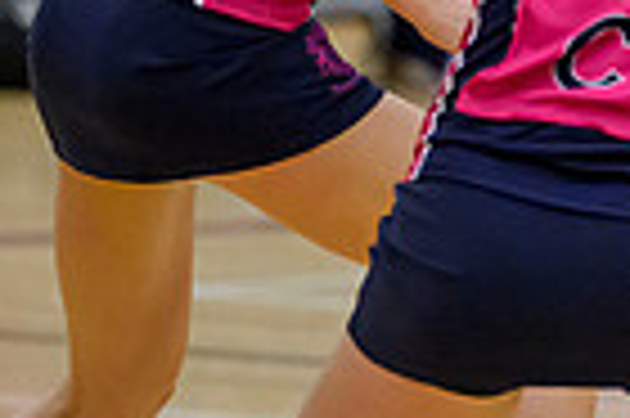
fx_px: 14473
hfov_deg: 2.5
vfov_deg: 1.7
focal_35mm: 828
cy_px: -227
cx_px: 1246
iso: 6400
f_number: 3.5
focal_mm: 200
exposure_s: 1/1000
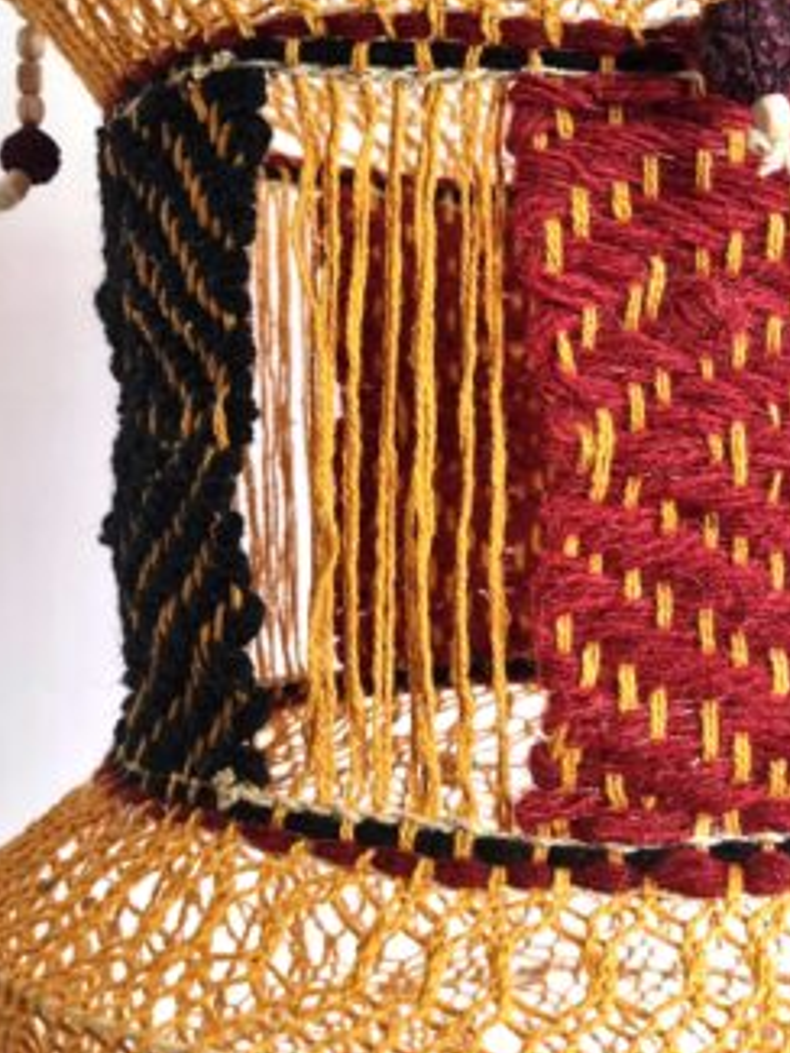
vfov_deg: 34.2
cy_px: 403
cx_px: 638
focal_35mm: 56
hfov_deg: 25.6
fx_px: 1703
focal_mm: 5.4
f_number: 1.8
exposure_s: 1/120
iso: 100
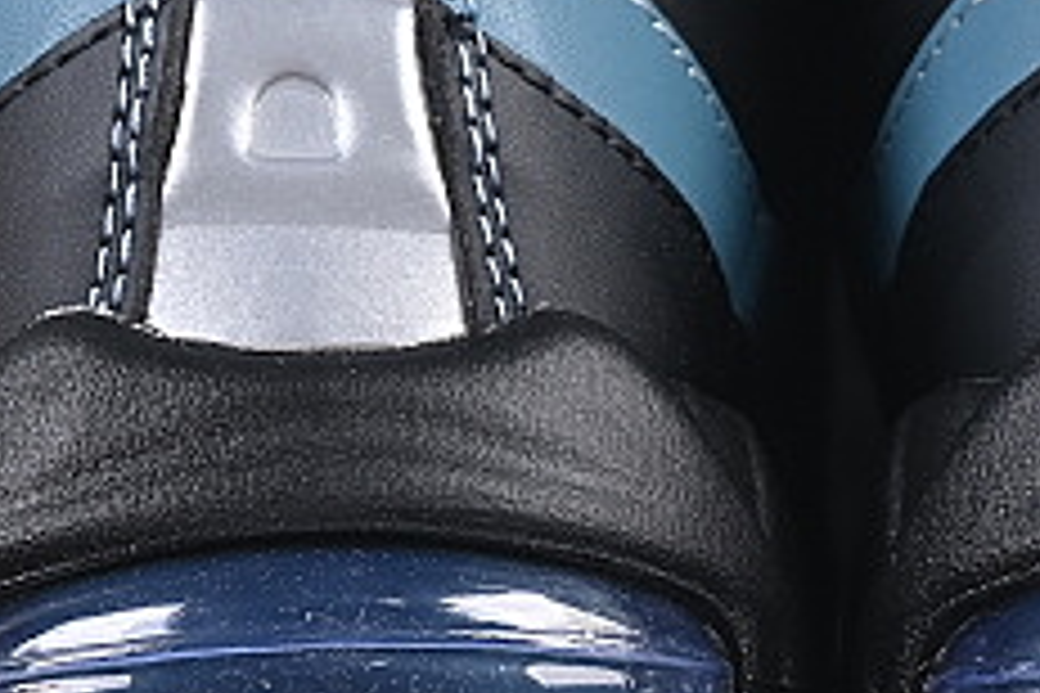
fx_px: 10110
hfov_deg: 5.9
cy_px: -32
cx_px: 959
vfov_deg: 3.9
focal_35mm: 350
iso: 160
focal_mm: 50
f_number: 6.3
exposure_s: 1/60
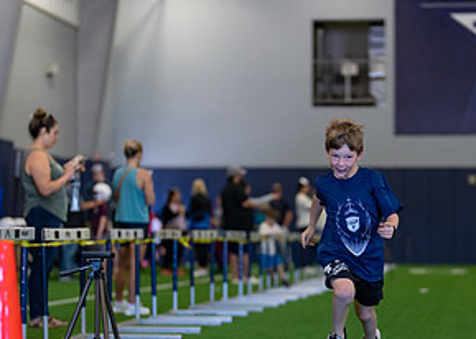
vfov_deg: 13.3
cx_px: 338
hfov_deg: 18.6
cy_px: 260
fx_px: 1445
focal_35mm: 107
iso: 1000
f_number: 1.2
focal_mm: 50
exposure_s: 1/1000
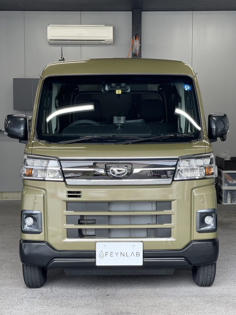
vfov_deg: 30.3
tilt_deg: -1.4
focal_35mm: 64
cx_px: 118
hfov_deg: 22.9
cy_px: 158
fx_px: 582
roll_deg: -0.1
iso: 64
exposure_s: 1/120
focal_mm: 7.5
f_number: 2.2
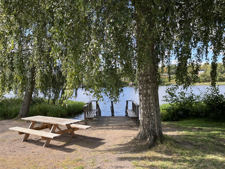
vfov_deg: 51.4
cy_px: 86
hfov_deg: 65.3
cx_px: 110
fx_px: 175
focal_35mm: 27
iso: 50
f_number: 1.6
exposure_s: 1/840
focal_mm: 5.1
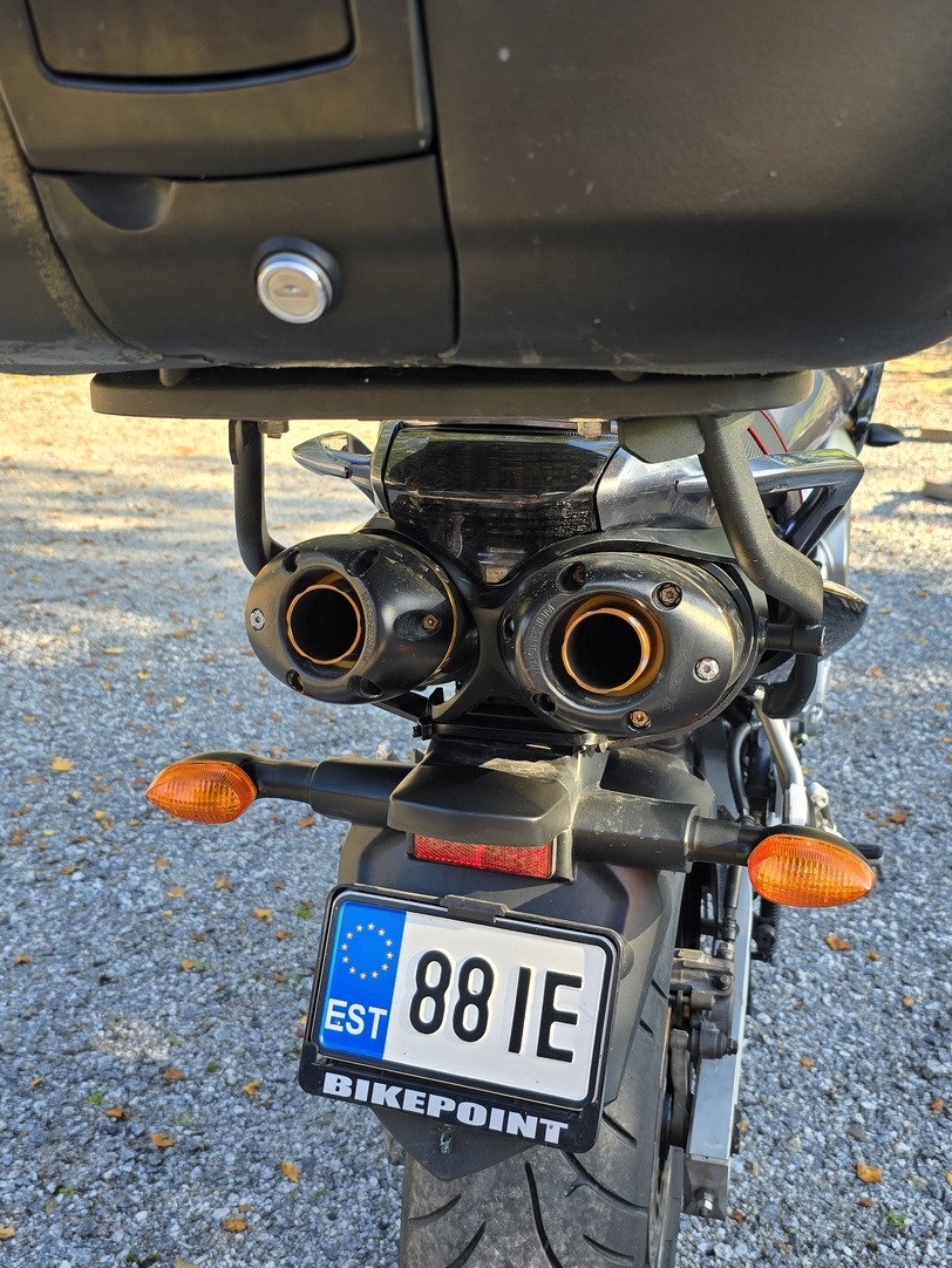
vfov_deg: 53.9
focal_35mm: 34
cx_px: 491
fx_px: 1246
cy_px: 697
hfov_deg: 41.8
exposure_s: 1/180
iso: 20
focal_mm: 6.3
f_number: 1.7
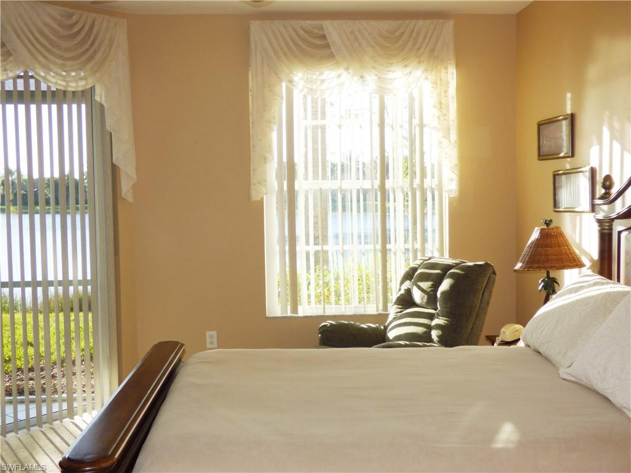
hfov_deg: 45.8
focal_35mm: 41
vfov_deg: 35.1
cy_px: 236
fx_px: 747
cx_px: 316
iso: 100
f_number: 3.6
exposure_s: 1/125
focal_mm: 7.37
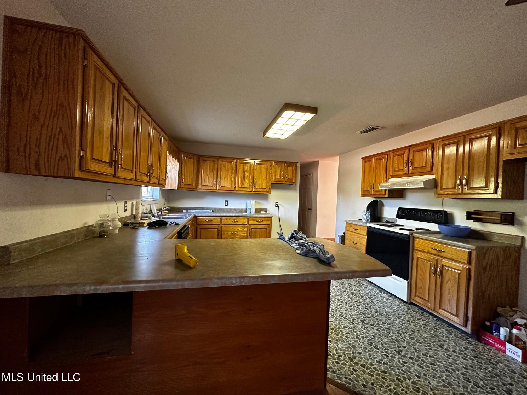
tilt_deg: -0.5
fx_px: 213
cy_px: 198
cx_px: 264
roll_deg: -2.1
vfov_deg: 85.7
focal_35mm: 14
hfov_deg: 102.1
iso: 500
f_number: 2.2
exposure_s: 1/60
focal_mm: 2.22
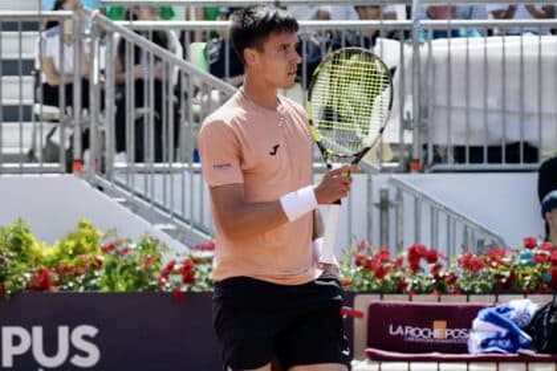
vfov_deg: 8.4
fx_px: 2522
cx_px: 278
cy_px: 186
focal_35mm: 163
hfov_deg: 12.6
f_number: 6.3
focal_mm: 163
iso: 640
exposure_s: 1/2000
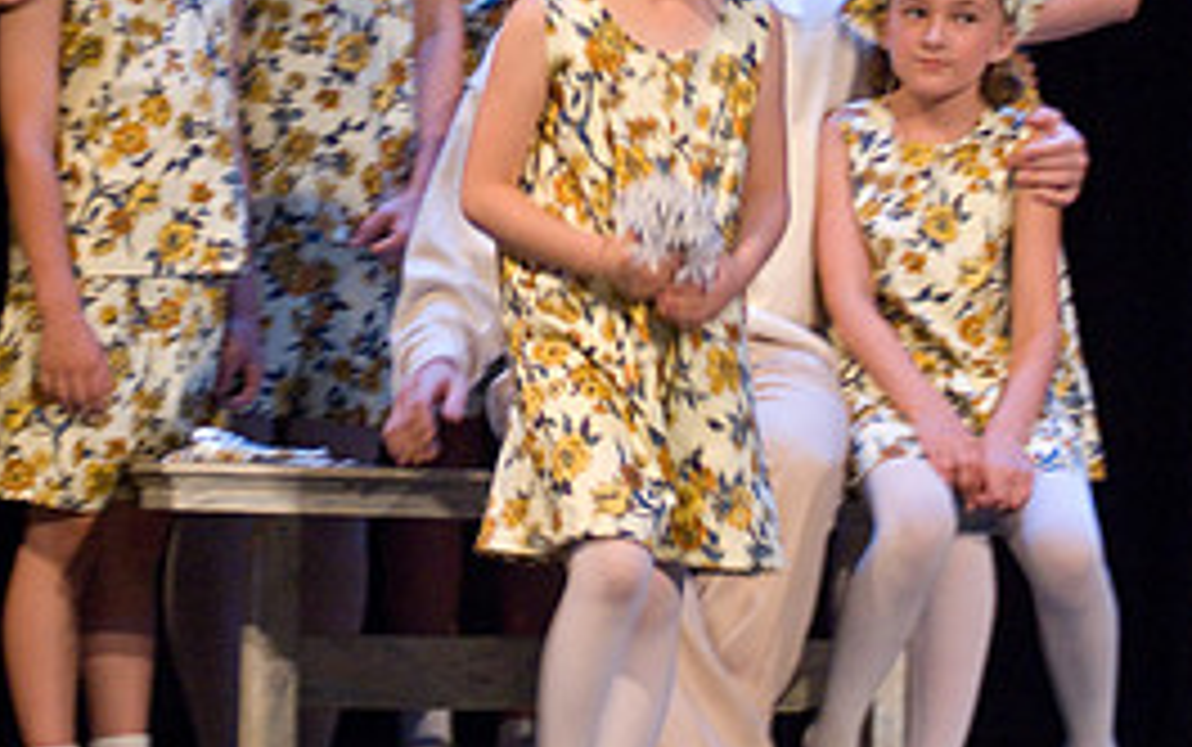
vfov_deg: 6.3
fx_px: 6761
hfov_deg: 10.1
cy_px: 117
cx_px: 569
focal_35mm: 208
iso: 1600
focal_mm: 80
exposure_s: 1/30
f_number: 2.8
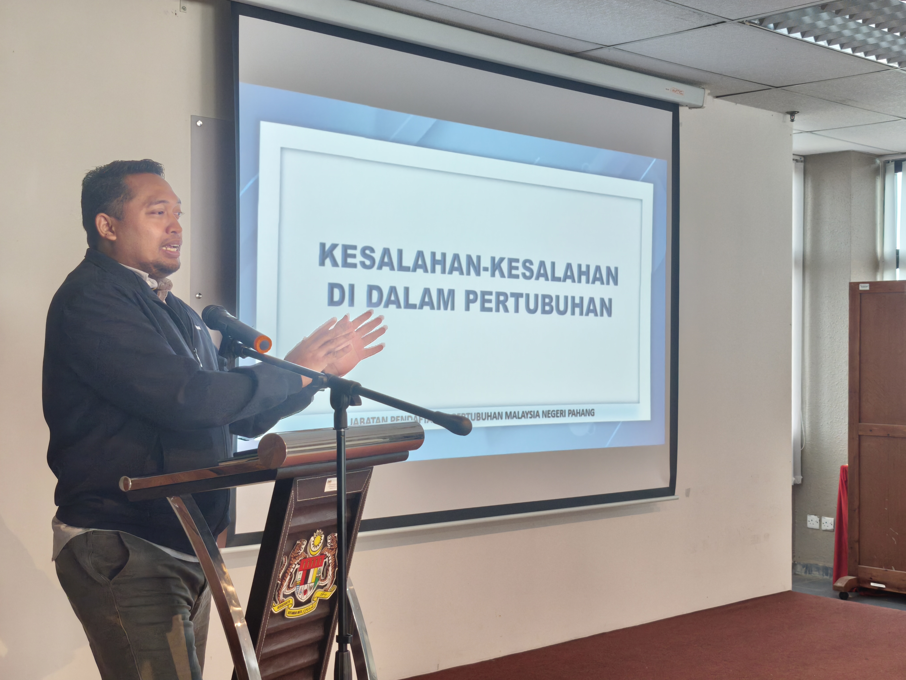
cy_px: 340
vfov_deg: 31.5
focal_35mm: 46
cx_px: 453
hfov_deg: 41.2
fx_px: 1204
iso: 320
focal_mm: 6.57
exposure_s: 1/50
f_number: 1.6
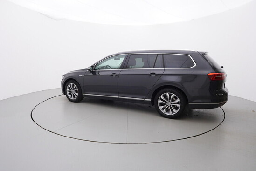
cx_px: 128
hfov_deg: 77.3
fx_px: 160
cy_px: 86
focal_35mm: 22
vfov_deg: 56.2
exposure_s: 1/80
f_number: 5
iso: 200
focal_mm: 15
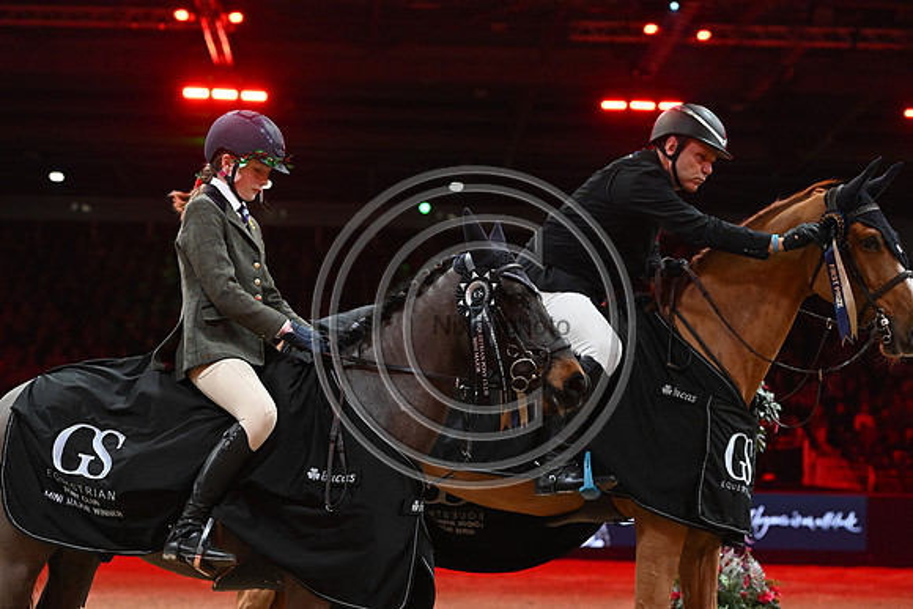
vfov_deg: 13.4
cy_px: 304
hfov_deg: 20.0
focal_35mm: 102
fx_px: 2587
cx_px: 456
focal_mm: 102
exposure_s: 1/500
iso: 6400
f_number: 4.5
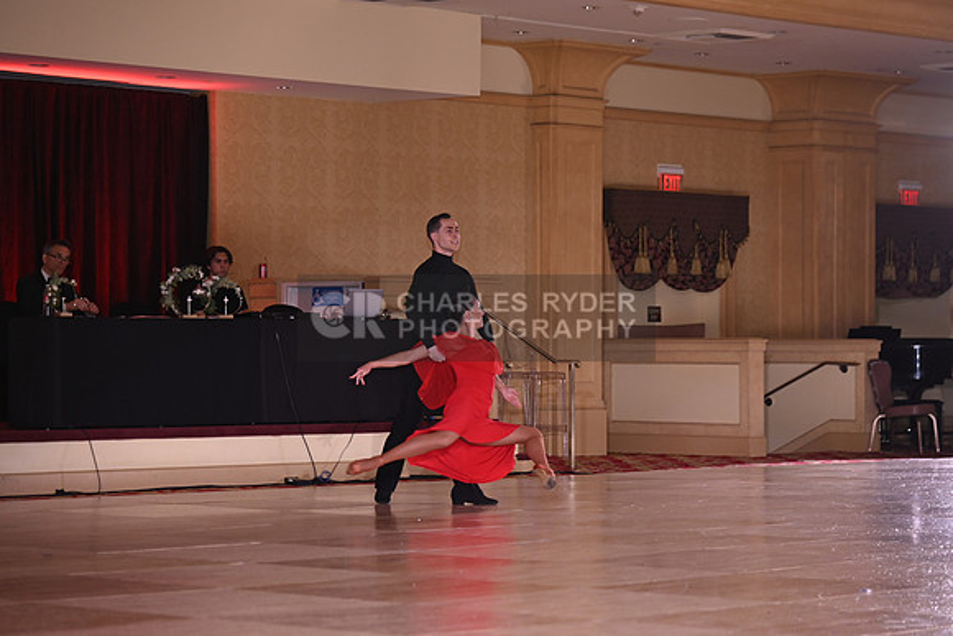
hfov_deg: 19.5
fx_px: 2780
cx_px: 476
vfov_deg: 13.0
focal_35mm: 105
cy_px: 318
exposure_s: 1/200
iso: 1600
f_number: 4
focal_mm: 105
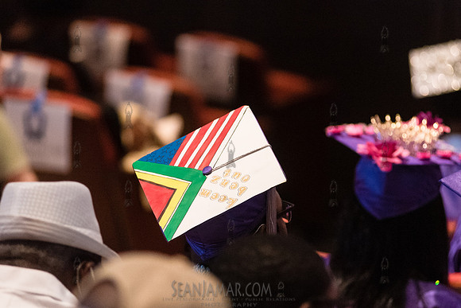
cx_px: 262
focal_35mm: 210
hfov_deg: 9.8
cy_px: 144
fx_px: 2688
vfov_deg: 6.5
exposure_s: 1/320
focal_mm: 155
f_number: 2.8
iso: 4000
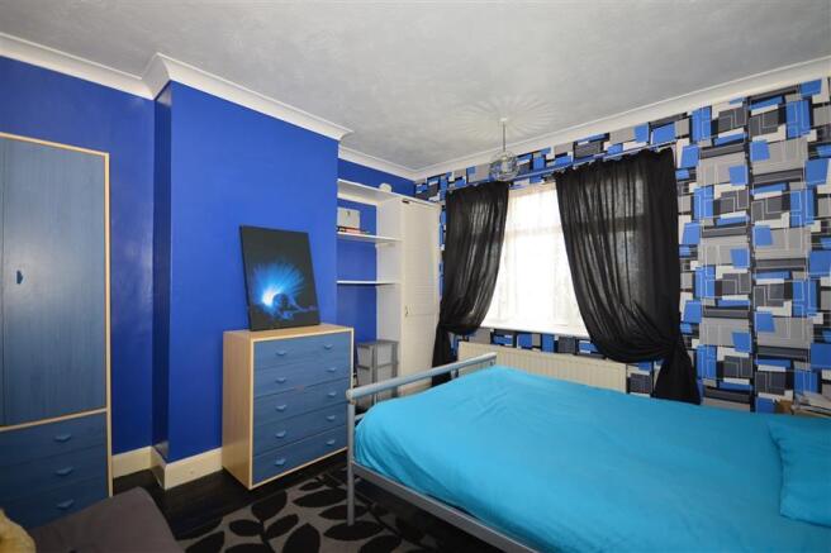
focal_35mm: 15
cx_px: 416
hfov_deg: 100.4
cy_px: 276
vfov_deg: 77.3
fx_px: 346
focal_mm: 10
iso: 200
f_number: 5
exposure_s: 1/60
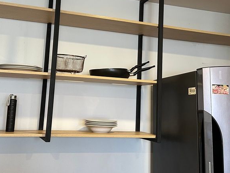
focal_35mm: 50
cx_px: 117
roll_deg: -1.8
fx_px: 332
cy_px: 62
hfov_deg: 38.2
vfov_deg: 29.0
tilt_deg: +7.6
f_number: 1.78
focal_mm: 6.86
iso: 400
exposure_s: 1/60
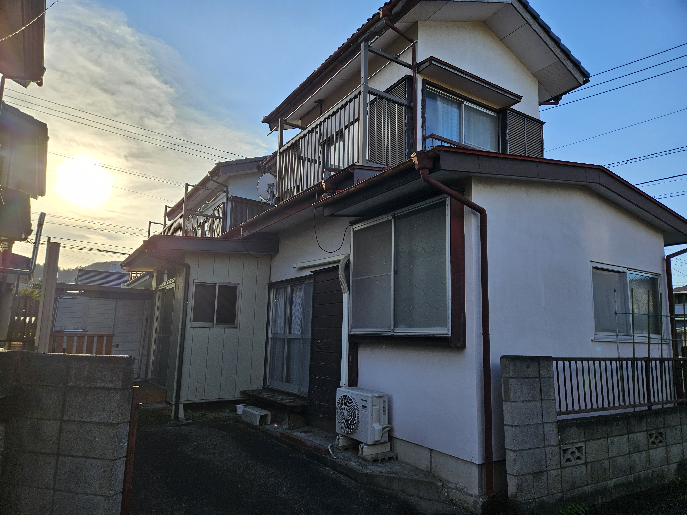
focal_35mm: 23
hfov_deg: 73.9
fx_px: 456
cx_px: 344
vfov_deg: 58.9
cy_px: 258
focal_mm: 5.4
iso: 25
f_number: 1.8
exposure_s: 1/871
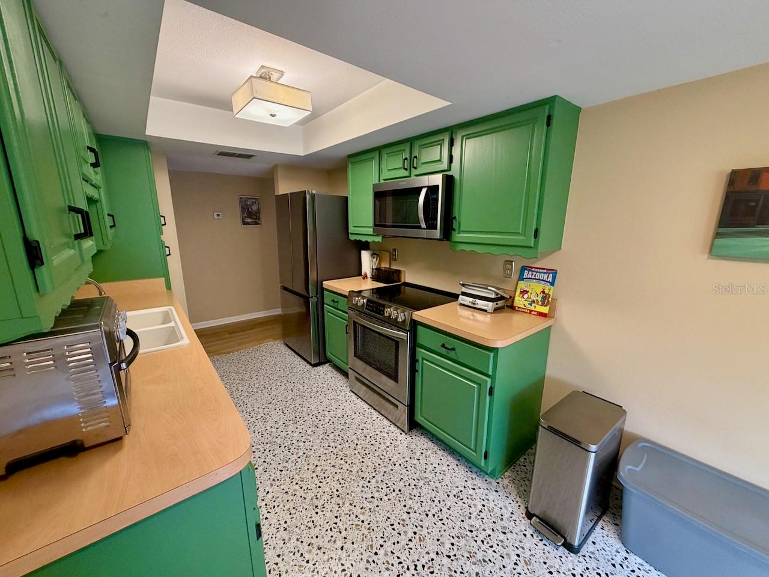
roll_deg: +0.7
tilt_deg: -12.0
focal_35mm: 14
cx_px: 384
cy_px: 288
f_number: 2.2
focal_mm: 2.22
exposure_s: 1/60
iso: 250
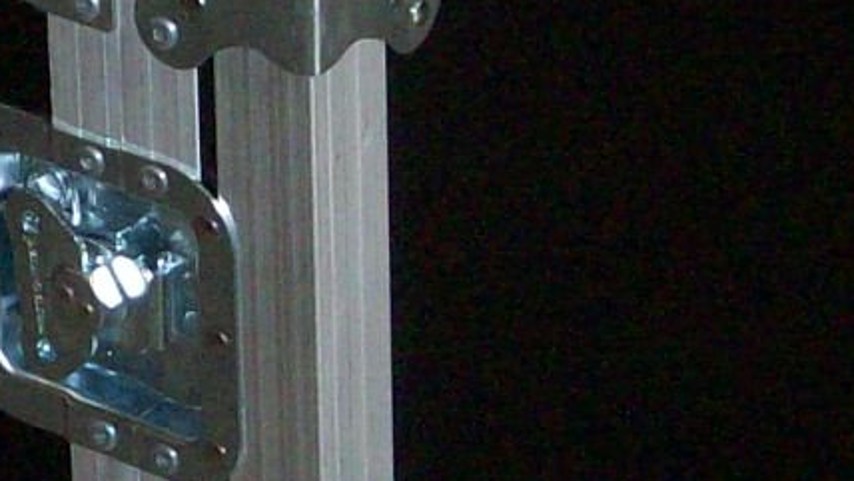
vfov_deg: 5.6
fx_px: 4960
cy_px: 251
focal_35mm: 219
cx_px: 170
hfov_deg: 9.8
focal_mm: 7.1
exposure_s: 1/65.1
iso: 160
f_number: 3.2
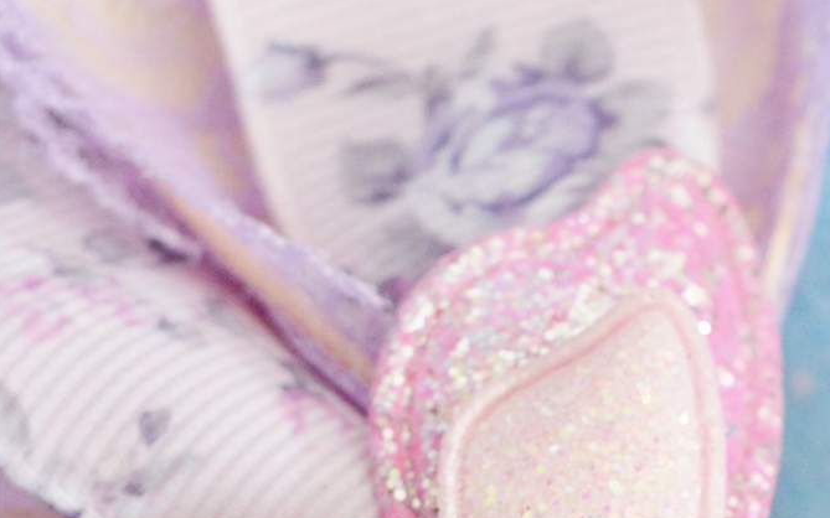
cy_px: 754
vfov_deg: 6.4
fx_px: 4592
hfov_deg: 10.3
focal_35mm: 203
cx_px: 620
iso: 1100
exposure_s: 1/60
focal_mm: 40
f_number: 5
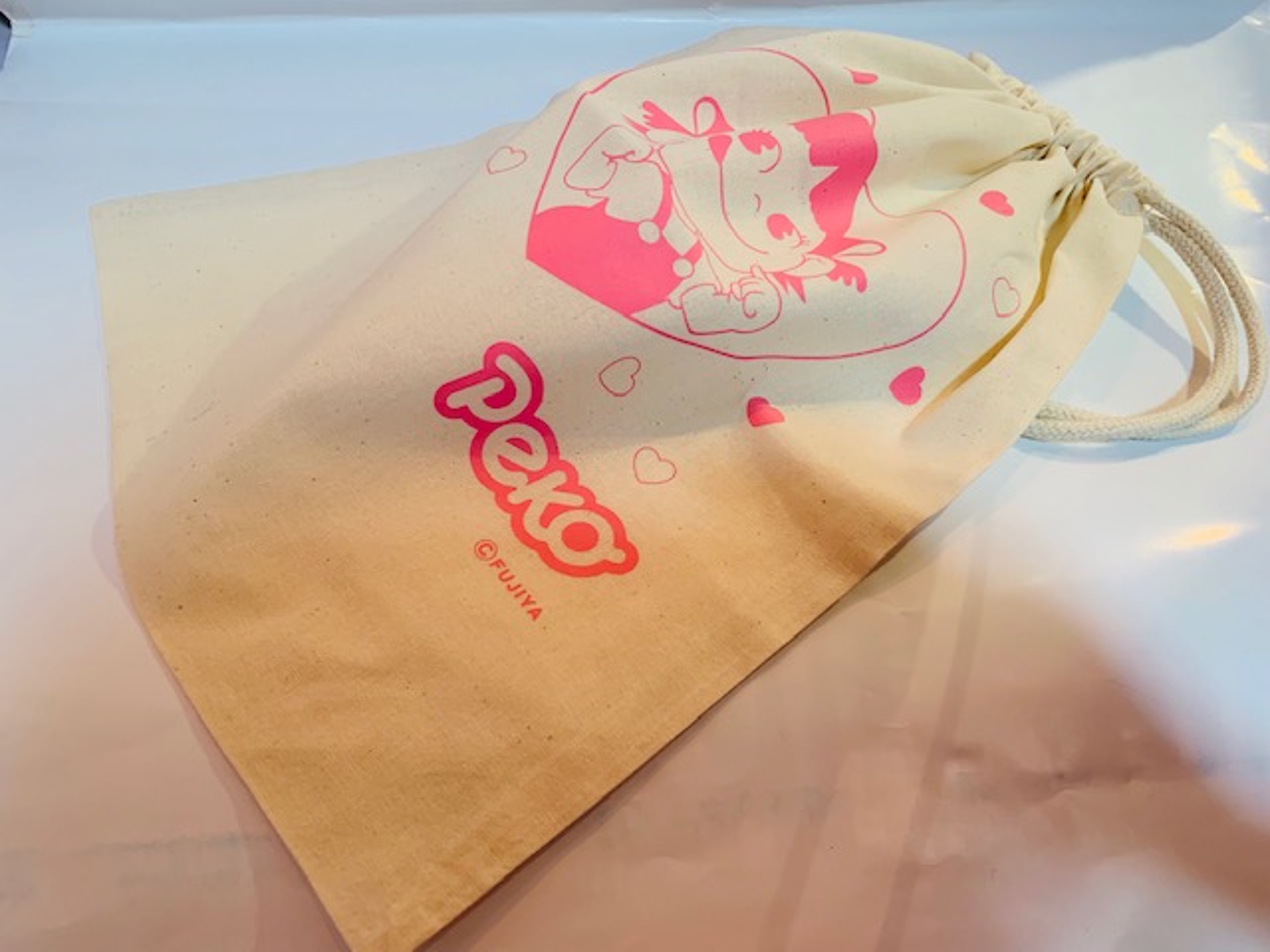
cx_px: 635
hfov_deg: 67.3
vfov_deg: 53.1
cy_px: 476
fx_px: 954
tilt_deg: -52.6
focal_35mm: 26
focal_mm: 4.25
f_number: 1.8
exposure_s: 1/50
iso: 64
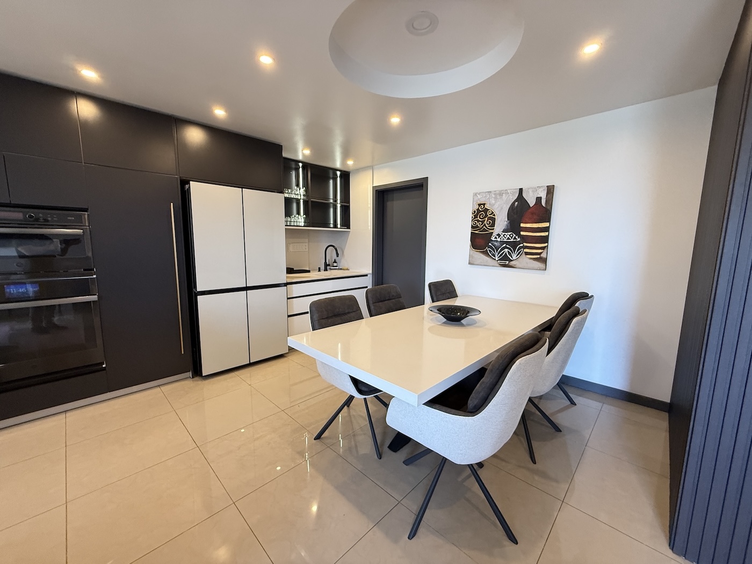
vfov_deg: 85.7
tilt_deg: -7.5
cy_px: 282
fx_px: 304
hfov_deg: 102.1
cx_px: 376
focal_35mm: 14
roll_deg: -0.1
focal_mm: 2.22
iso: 320
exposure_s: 1/120
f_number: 2.2
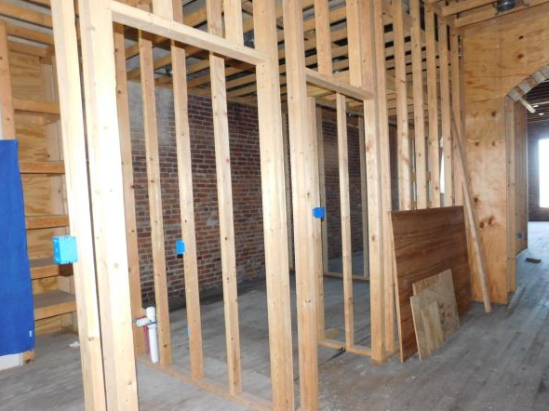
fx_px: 412
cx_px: 301
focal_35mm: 26
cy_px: 223
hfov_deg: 67.2
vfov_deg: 53.0
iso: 280
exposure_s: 1/30
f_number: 3
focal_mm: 4
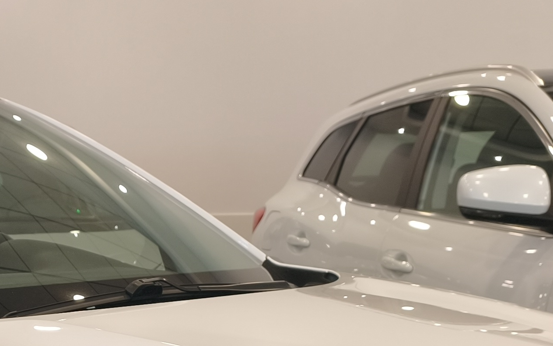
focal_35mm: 79
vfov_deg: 14.6
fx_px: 1191
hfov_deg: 24.9
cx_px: 3
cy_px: 612
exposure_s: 1/99.9
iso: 125
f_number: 1.62
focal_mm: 6.45
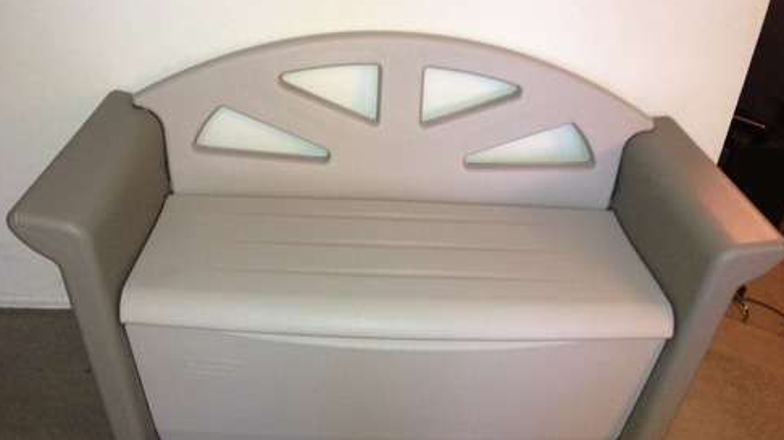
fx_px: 769
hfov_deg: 54.0
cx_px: 394
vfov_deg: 31.8
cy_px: 270
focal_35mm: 37
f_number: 2.4
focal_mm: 4.13
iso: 250
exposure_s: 1/16
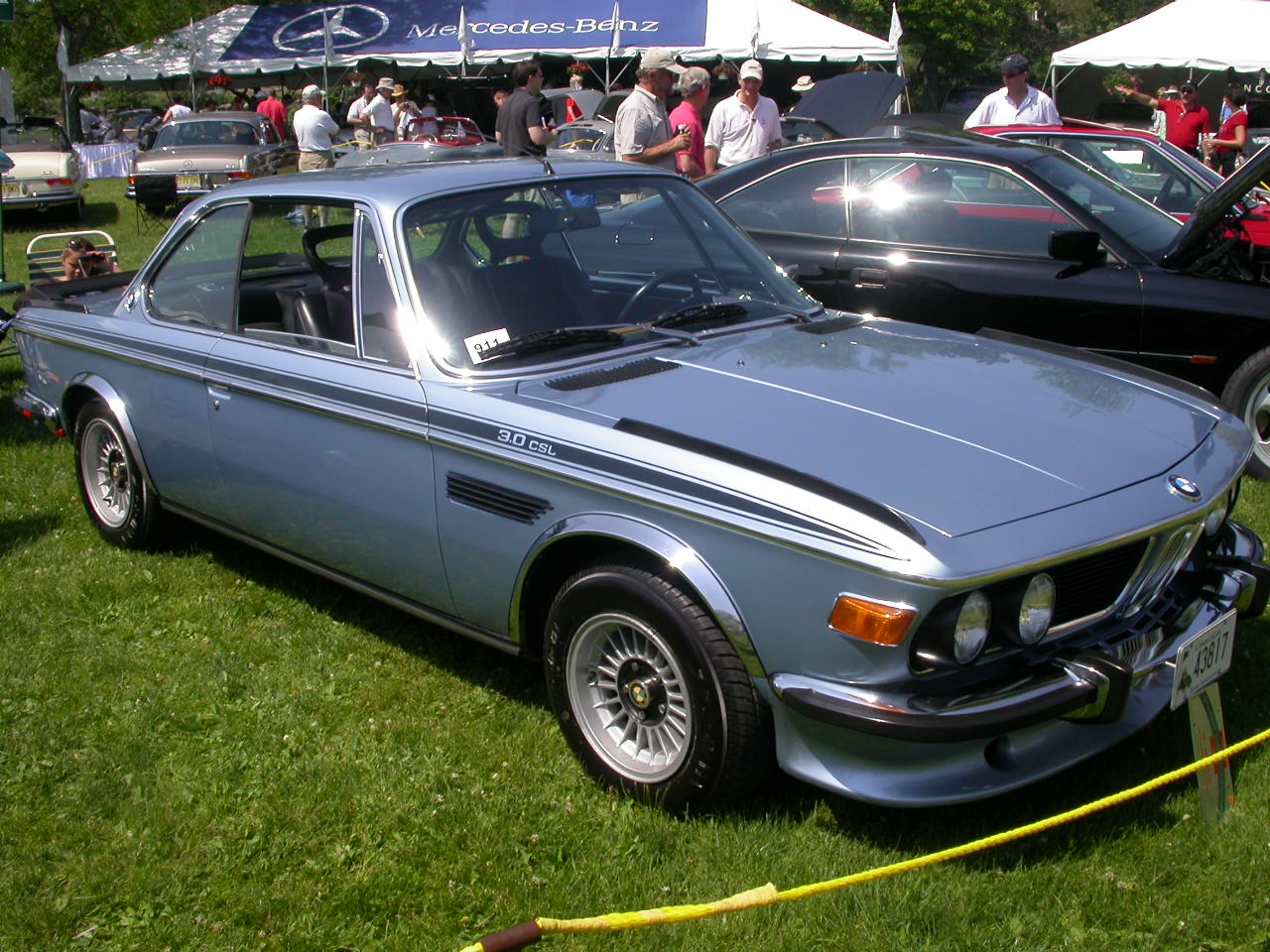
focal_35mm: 38
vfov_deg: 37.7
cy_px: 476
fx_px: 1394
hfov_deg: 49.0
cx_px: 635
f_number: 7.5
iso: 100
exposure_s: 1/342
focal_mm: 7.85
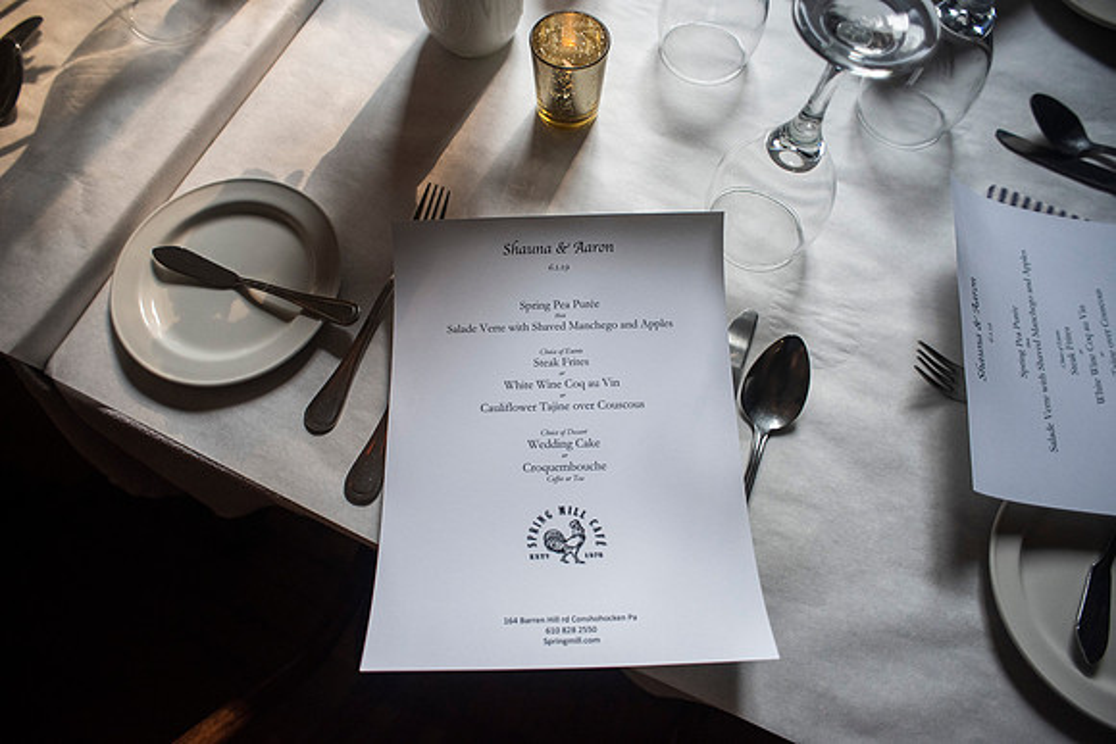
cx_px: 558
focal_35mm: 20
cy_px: 372
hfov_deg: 84.0
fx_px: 620
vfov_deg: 62.0
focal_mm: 20
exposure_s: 1/2000
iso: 1600
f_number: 2.8
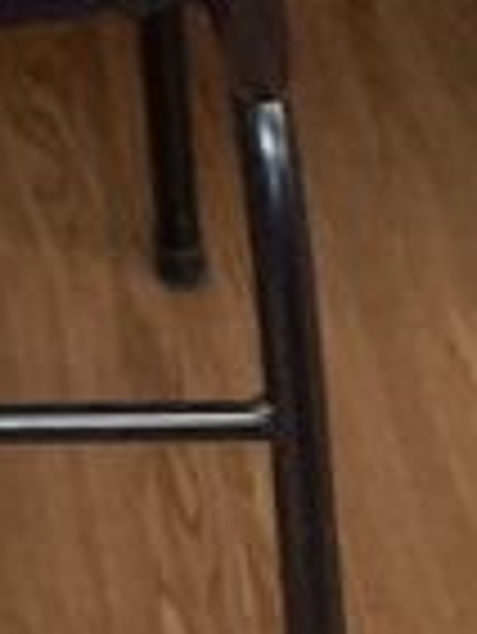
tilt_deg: -11.6
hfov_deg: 7.2
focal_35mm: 177
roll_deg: +6.2
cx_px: -1102
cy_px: -1596
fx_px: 3247
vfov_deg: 8.3
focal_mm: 5.1
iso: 125
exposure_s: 1/121
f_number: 1.6
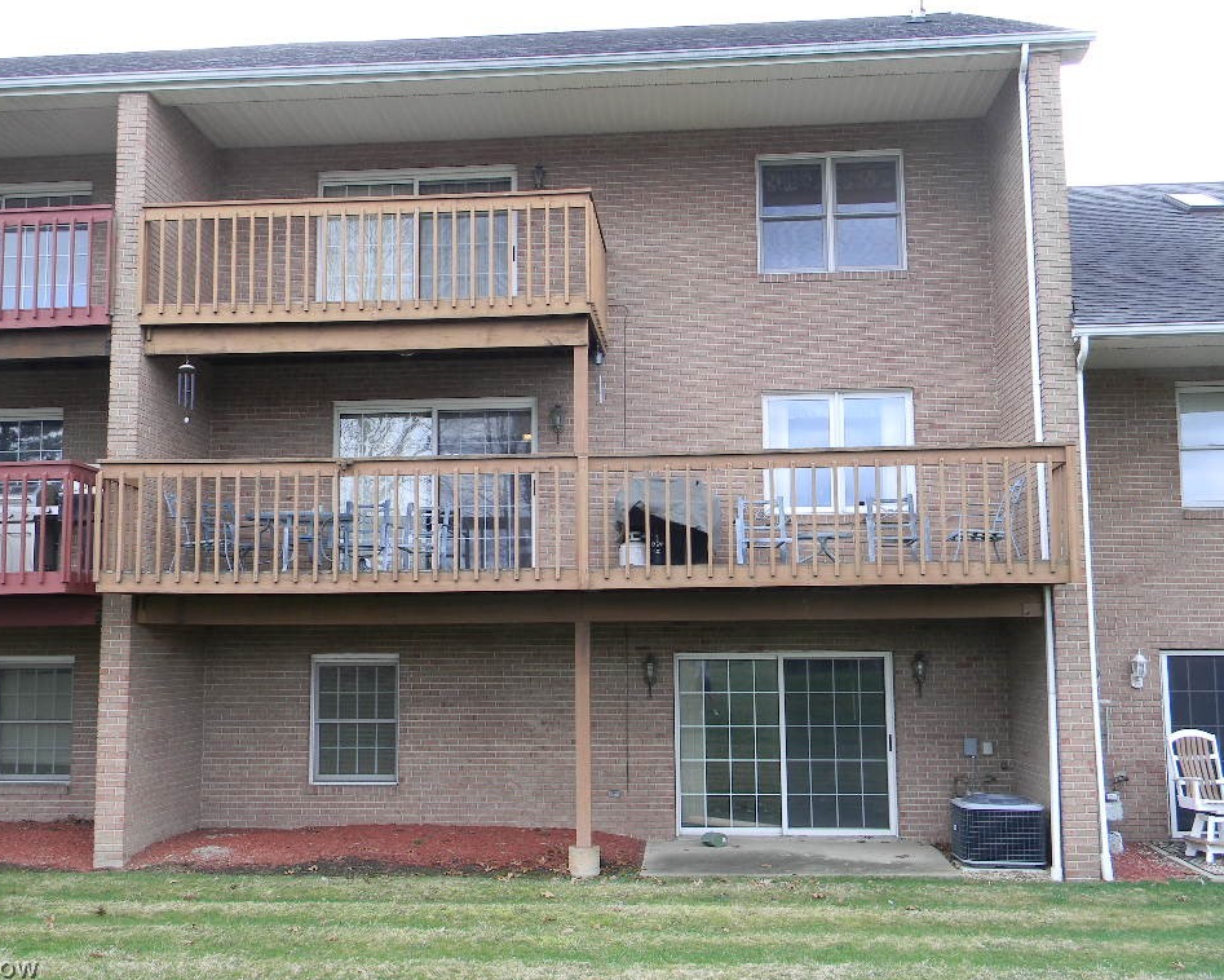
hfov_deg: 47.9
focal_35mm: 38
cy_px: 491
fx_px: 1377
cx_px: 565
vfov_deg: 39.2
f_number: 3.7
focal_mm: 6.4
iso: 80
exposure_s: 1/100
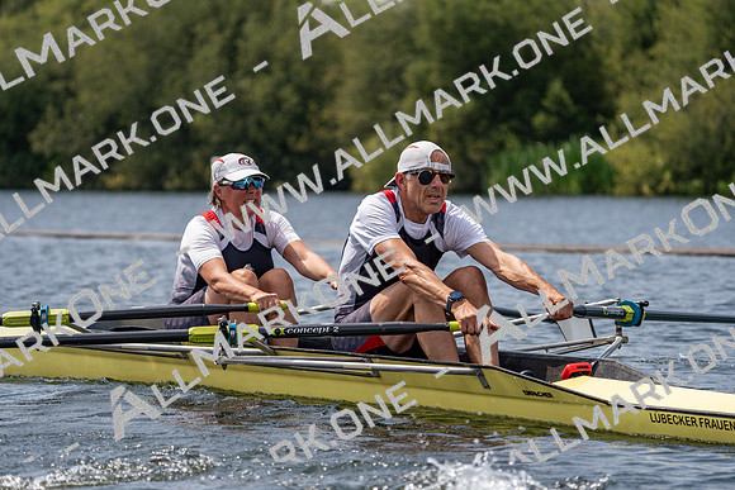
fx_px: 4084
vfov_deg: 6.9
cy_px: 245
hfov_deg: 10.3
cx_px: 368
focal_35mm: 200
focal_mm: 200
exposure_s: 1/1600
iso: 200
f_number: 5.6
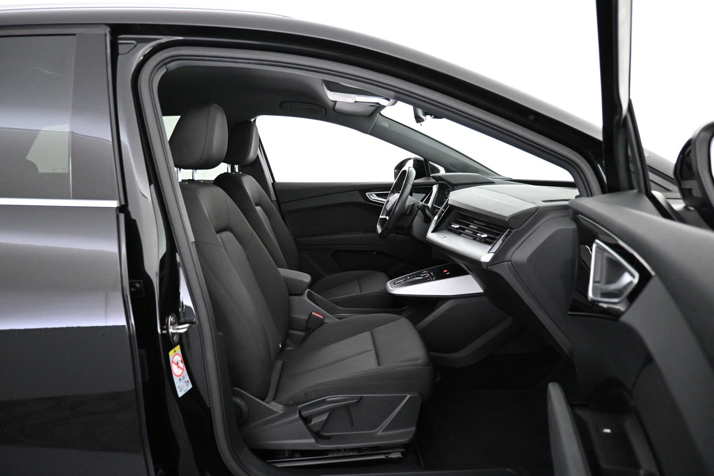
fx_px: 476
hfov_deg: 73.7
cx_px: 357
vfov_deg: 53.1
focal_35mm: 24
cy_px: 238
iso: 4000
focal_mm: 16
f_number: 3.5
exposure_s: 1/60
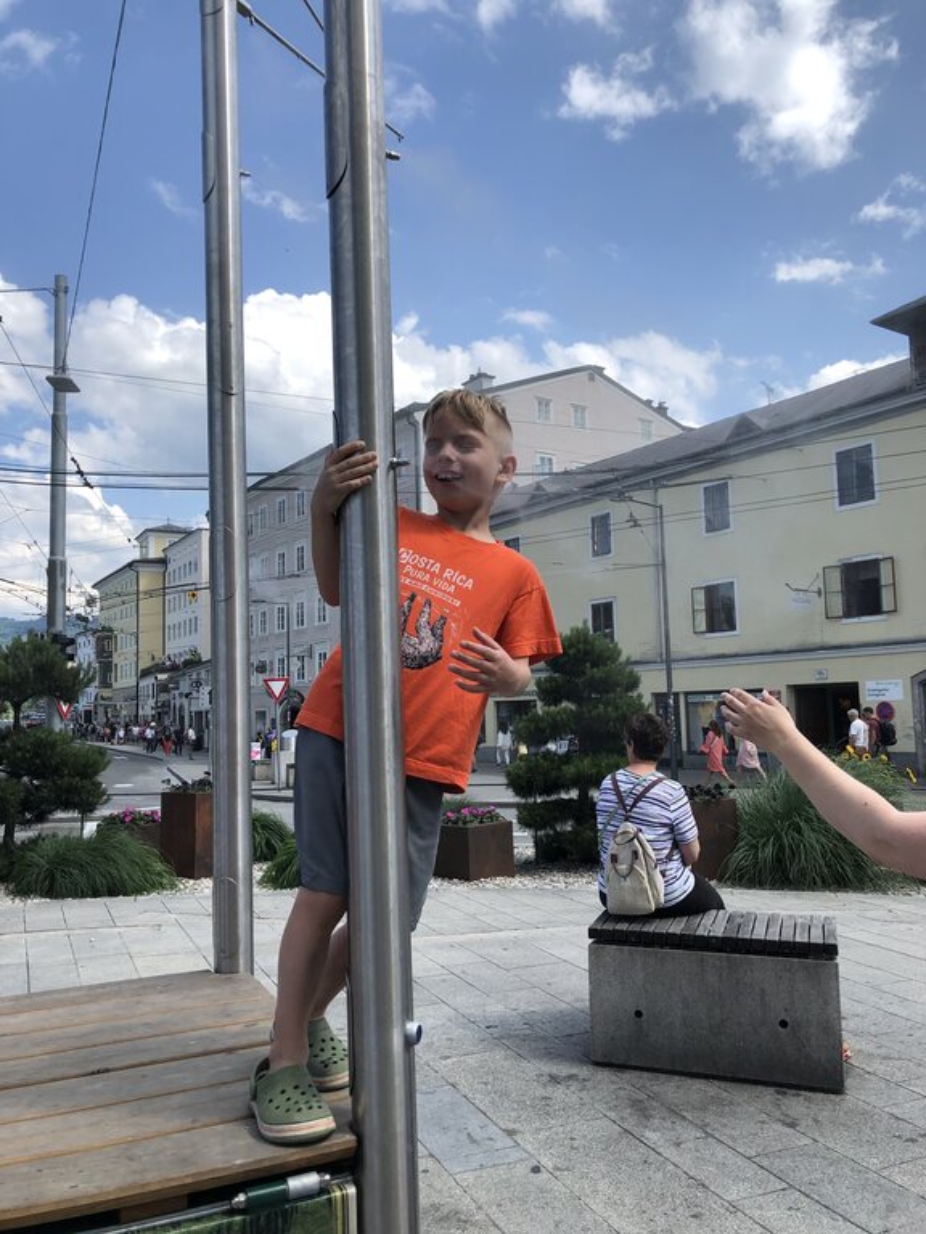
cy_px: 617
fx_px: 999
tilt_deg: +7.6
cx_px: 463
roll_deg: +0.1
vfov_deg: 63.4
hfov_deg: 49.7
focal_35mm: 28
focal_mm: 4
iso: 20
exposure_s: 1/1473
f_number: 1.8
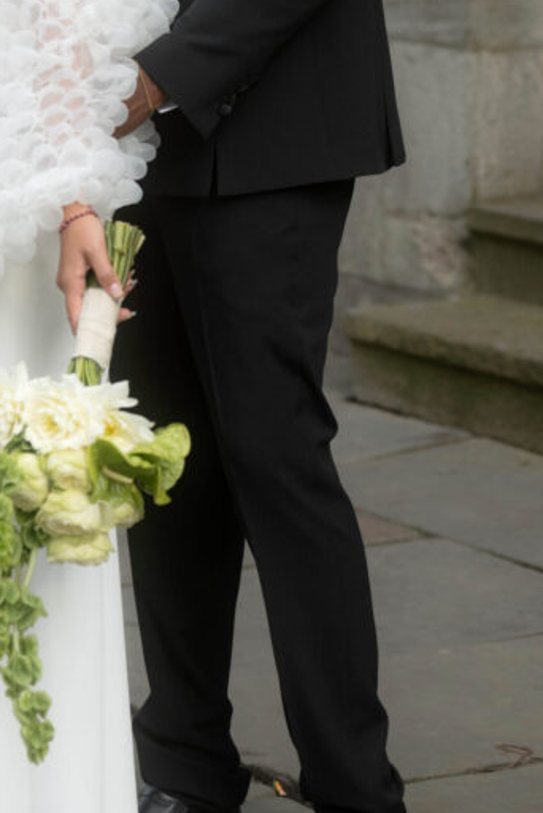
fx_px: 3208
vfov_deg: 14.3
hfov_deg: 9.7
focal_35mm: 142
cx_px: 218
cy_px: 30
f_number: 3.2
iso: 125
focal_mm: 71
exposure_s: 1/320
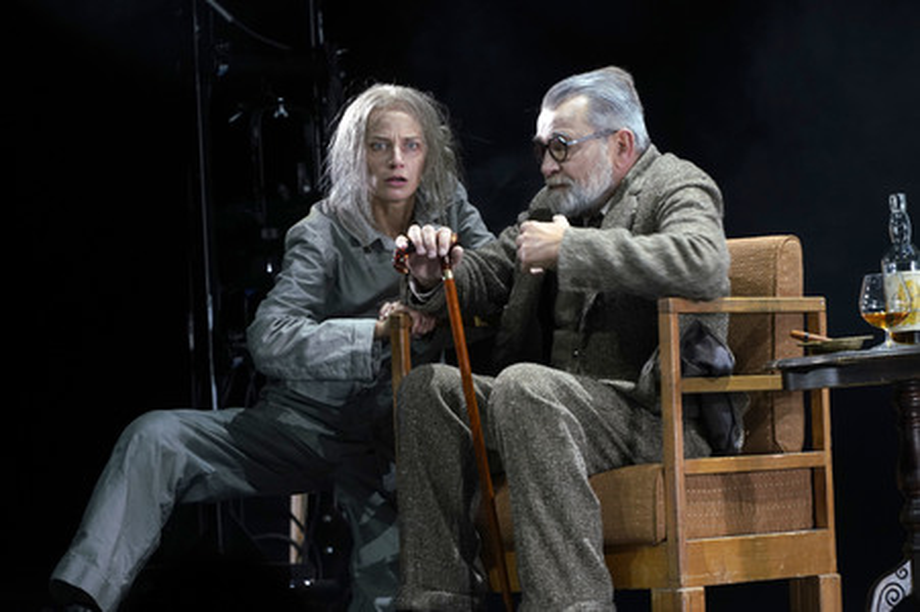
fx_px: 5107
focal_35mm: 200
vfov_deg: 6.9
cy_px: 306
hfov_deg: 10.3
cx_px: 460
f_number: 5.6
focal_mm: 200
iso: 1000
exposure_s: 1/125
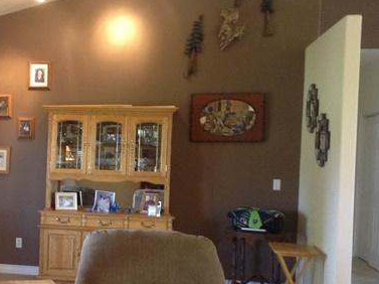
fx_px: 613
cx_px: 75
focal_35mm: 56
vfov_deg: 26.0
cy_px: 171
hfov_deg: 33.4
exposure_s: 1/20
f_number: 2.4
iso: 250
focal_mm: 3.3
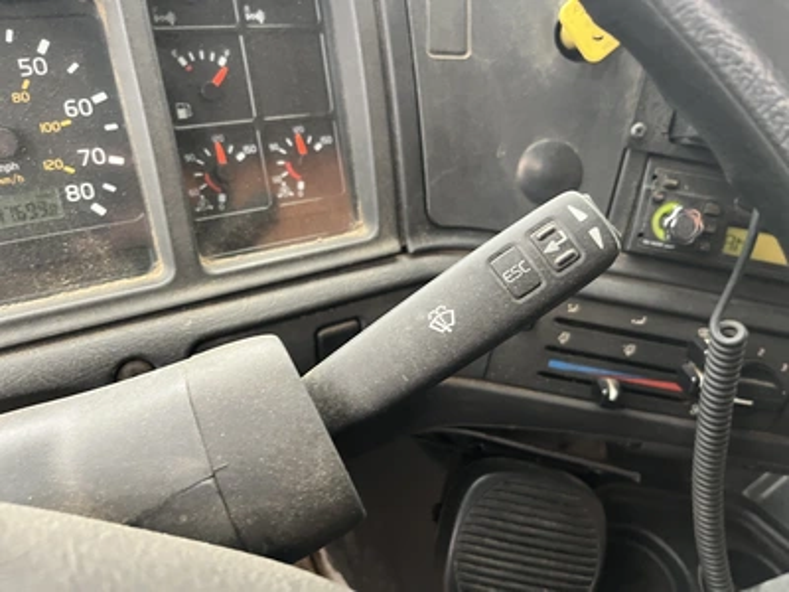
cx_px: 394
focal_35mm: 26
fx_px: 593
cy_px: 296
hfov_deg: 67.3
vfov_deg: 53.1
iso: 400
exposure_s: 1/60
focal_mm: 5.1
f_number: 1.6
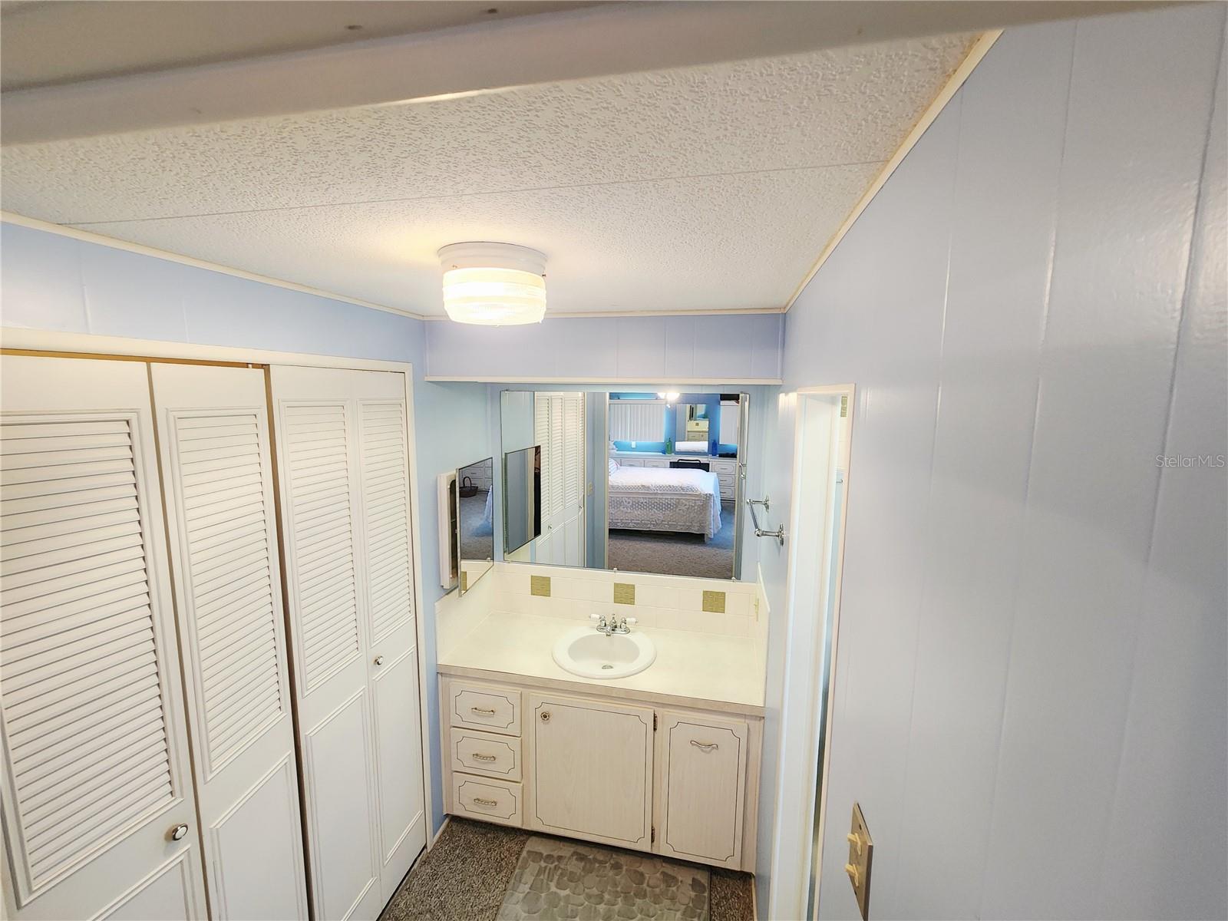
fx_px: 461
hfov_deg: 106.2
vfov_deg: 89.9
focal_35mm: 13
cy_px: 460
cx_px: 614
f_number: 2.2
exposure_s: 1/60
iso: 250
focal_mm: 2.2
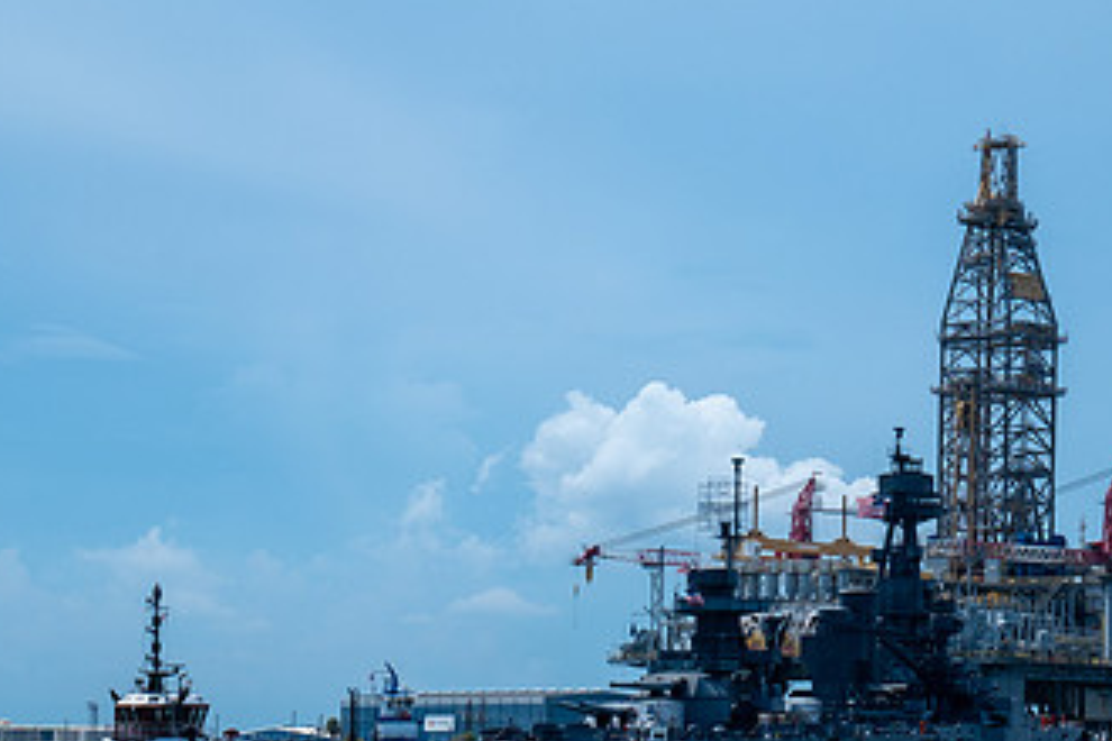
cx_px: 846
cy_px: 554
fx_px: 3799
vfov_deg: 11.1
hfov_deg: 16.6
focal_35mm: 123
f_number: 11
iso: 160
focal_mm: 46.6
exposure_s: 1/300
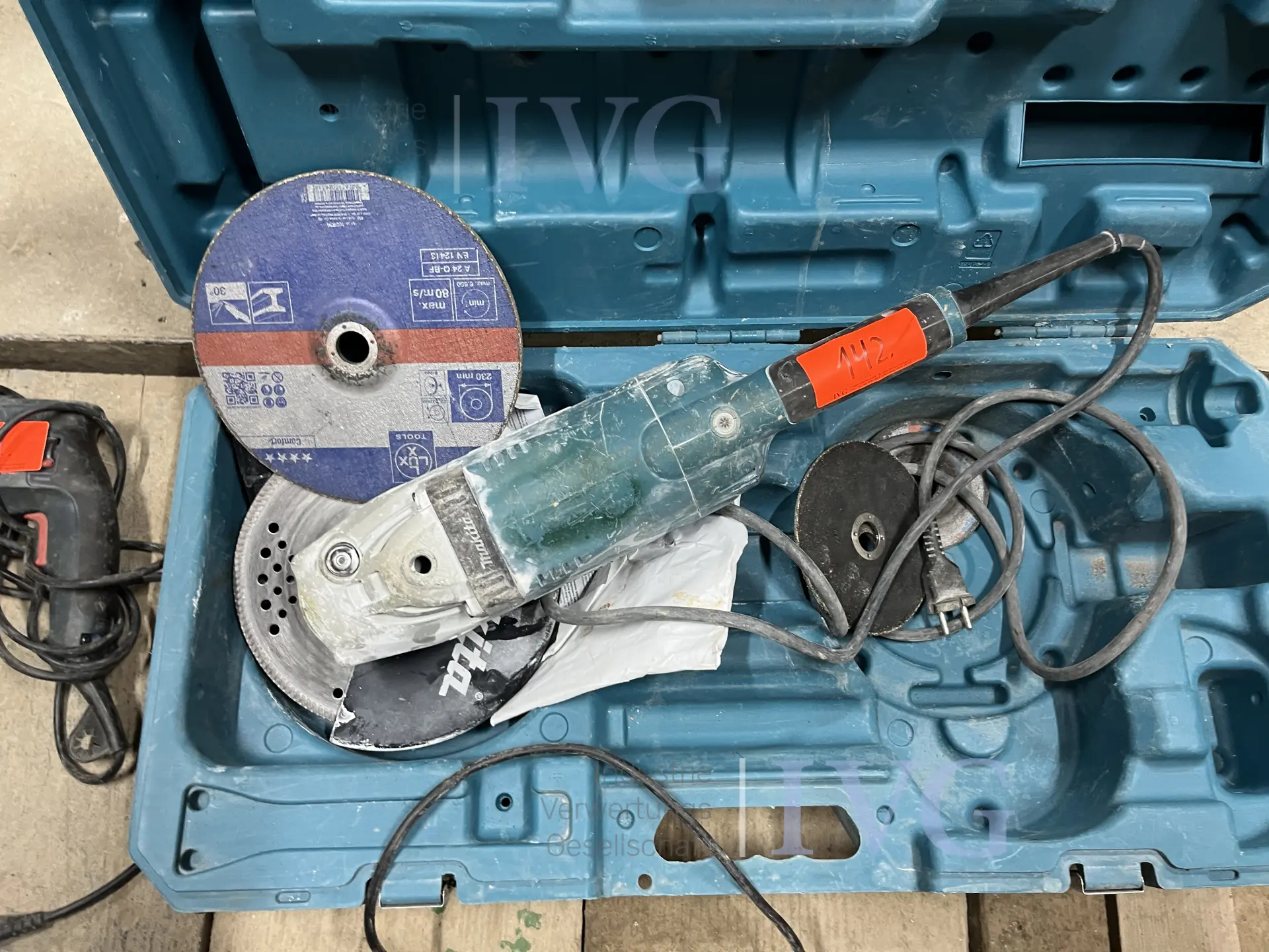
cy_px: 476
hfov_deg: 67.3
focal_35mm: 26
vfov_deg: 53.1
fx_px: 953
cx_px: 634
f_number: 1.6
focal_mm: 5.1
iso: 200
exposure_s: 1/50
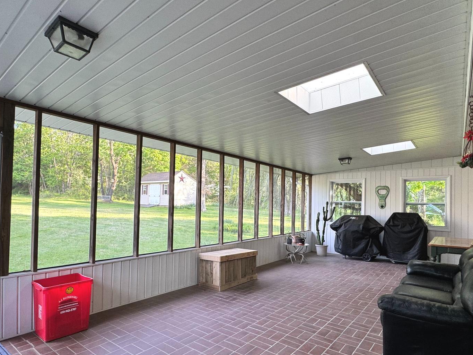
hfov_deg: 79.0
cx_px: 230
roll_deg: -1.9
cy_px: 198
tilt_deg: +1.9
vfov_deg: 63.3
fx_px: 287
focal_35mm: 21
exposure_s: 1/99
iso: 80
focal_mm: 2.22
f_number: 2.2
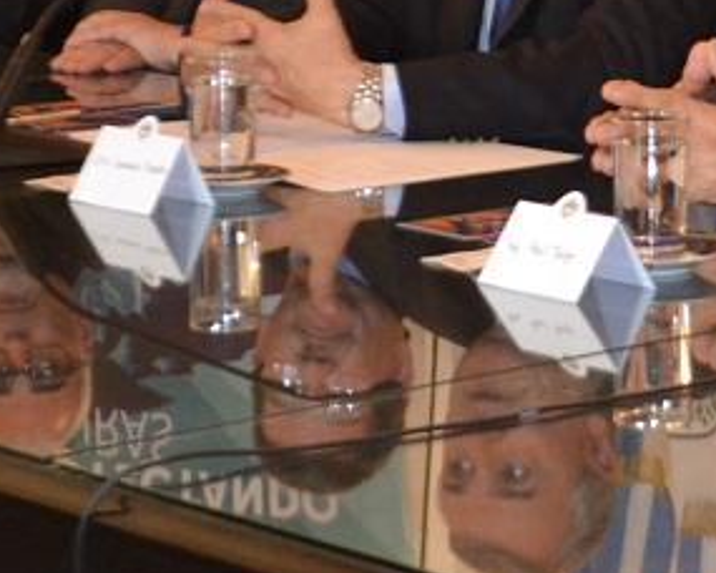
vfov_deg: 8.5
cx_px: 734
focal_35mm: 178
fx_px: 3772
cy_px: -244
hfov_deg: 10.7
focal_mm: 36
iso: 2200
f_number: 5
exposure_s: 1/60
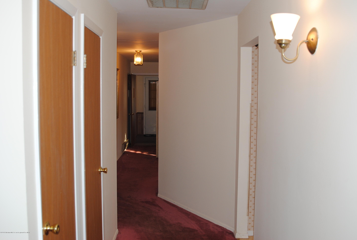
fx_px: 358
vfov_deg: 37.0
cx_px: 178
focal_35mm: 36
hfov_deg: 53.0
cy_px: 120
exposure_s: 1/60
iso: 200
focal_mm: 24
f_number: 2.8
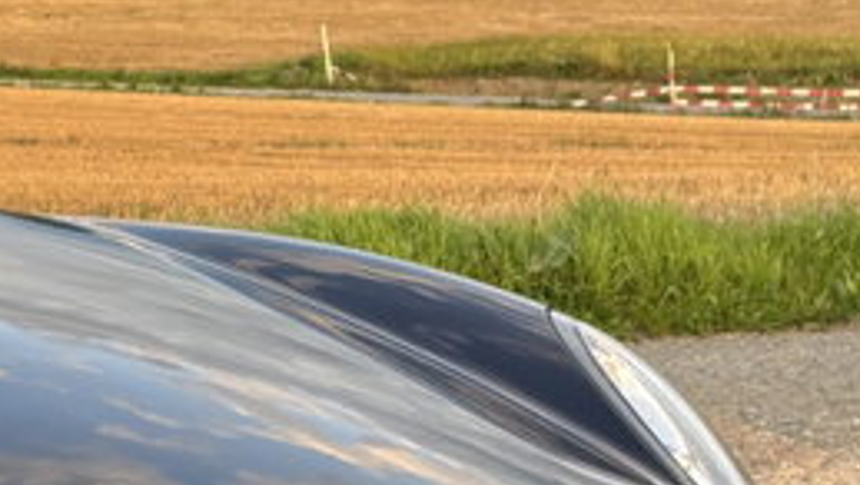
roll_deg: +0.3
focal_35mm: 112
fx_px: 2555
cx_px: -296
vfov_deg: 10.7
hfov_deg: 17.7
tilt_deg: -15.4
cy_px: 522
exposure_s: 1/251
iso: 40
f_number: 1.6
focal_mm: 5.96
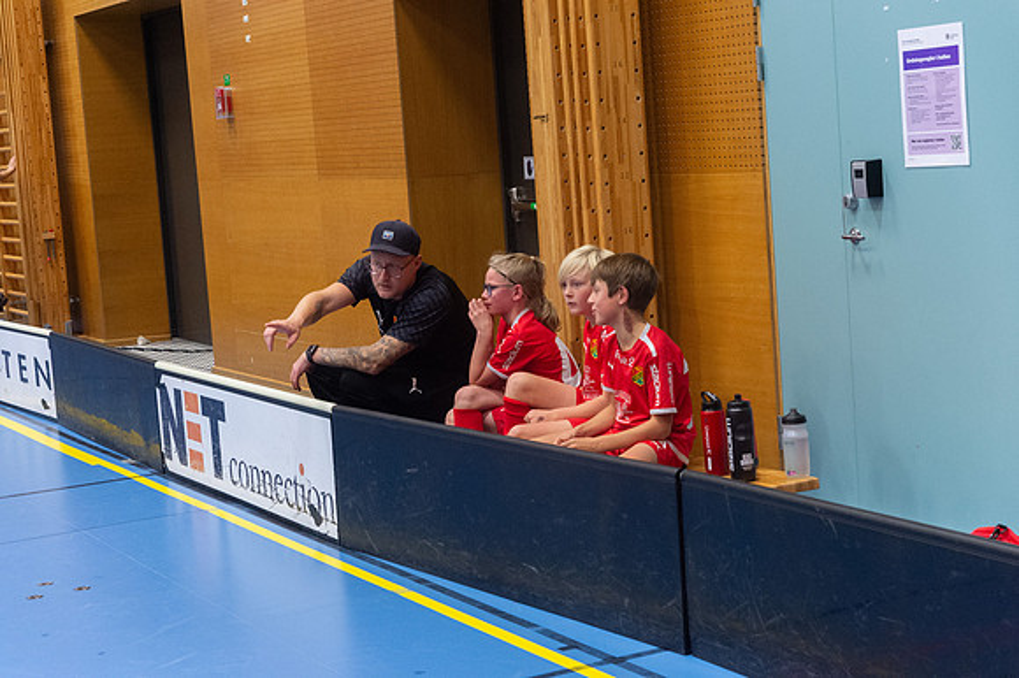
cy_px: 339
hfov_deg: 28.9
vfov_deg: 19.4
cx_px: 510
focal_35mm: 70
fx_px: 1980
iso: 8000
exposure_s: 1/400
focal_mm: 70
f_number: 3.5
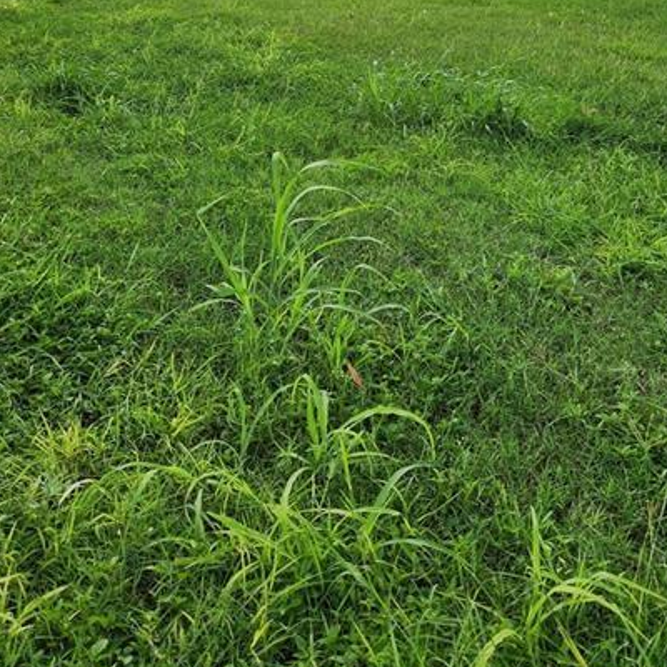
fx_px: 850
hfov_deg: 42.8
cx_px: 367
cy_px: 48
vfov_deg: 39.3
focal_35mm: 39
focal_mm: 5.4
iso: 20
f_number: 1.8
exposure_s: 1/2985
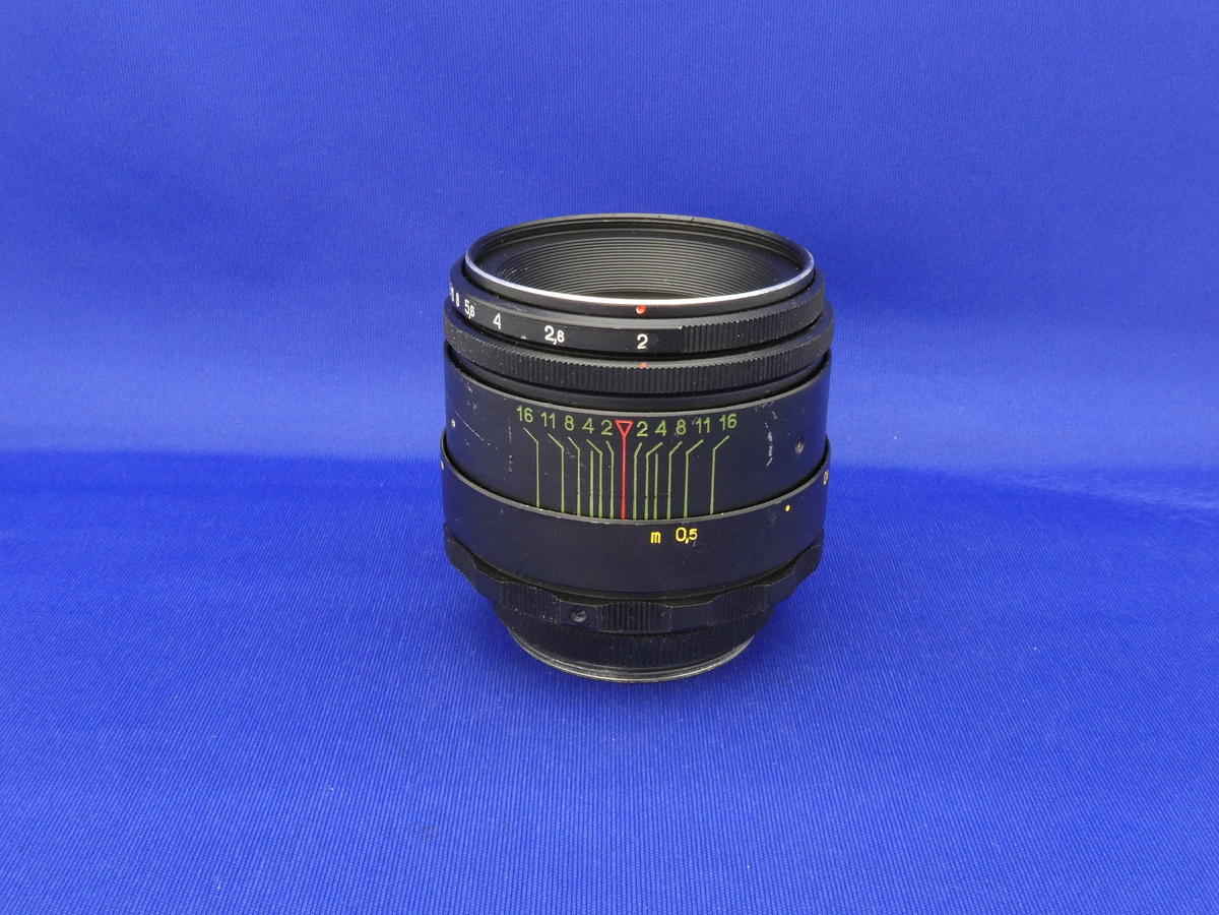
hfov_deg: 50.1
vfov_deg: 38.7
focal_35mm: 37
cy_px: 458
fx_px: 1303
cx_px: 610
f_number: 8
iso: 200
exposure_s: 1
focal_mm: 6.7
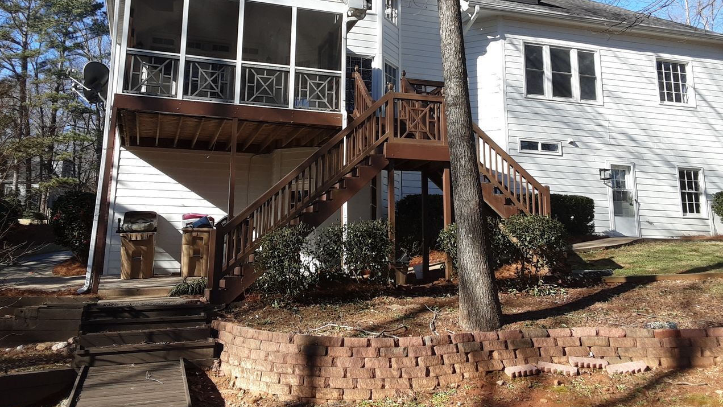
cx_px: 362
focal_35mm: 36
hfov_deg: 55.3
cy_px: 119
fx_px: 690
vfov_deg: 32.4
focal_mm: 2.9
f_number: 1.9
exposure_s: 1/681
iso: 40
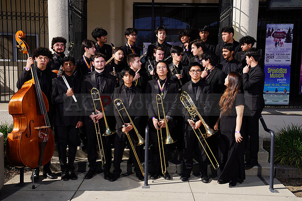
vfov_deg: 32.6
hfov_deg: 47.4
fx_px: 344
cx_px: 151
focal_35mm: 41
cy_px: 100
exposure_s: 1/250
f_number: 10
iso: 100
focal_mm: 41
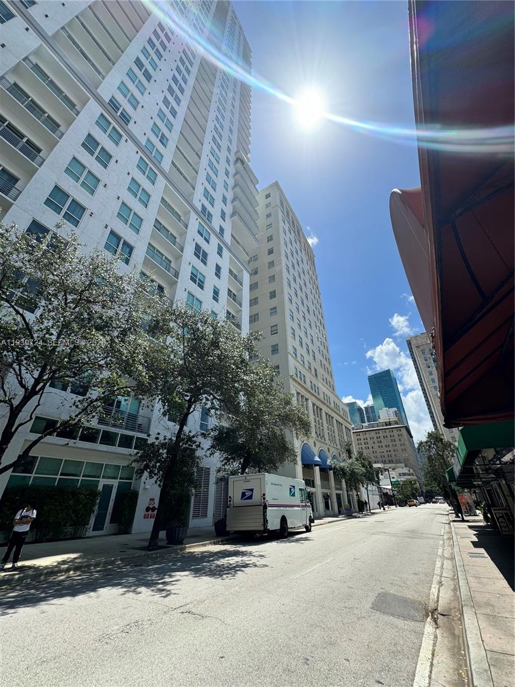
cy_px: 344
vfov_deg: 102.1
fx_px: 278
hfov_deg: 85.7
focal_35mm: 14
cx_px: 258
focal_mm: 2.22
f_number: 2.2
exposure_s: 1/932
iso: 50
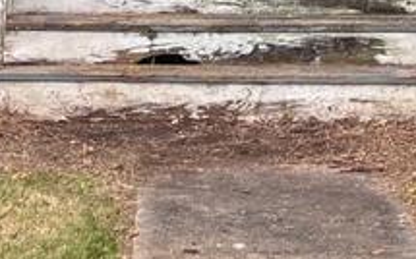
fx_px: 2096
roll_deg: -0.4
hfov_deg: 11.3
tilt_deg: +10.1
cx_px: 387
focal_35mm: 185
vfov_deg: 6.2
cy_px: -661
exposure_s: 1/164
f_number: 1.6
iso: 40
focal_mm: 5.96
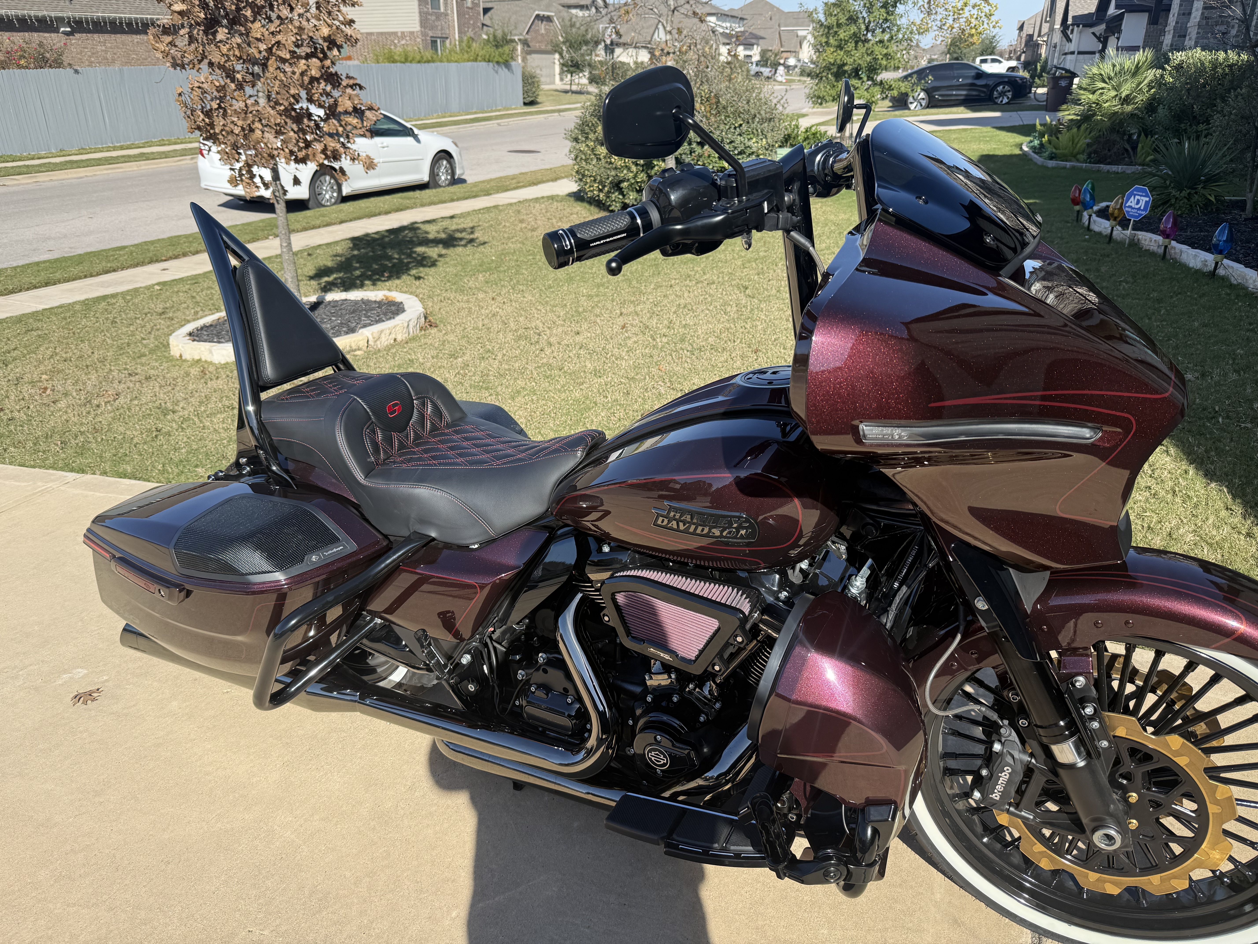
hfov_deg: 71.6
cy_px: 472
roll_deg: +0.5
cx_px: 629
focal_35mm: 24
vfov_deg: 56.8
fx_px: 872
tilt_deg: -23.5
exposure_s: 1/2801
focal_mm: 6.76
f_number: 1.78
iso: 80
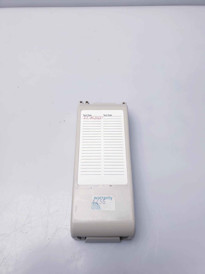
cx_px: 102
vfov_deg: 67.3
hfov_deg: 53.1
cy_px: 137
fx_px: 205
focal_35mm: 26
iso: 50
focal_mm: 4.3
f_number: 2.4
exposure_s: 1/50
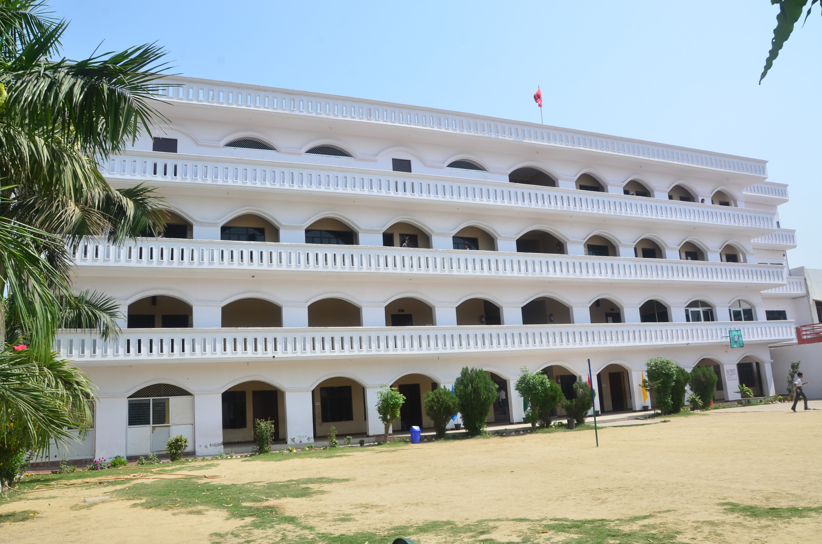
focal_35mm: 52
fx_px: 1196
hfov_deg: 37.9
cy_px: 272
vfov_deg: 25.6
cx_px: 411
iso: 125
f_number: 13
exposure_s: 1/125
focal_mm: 35
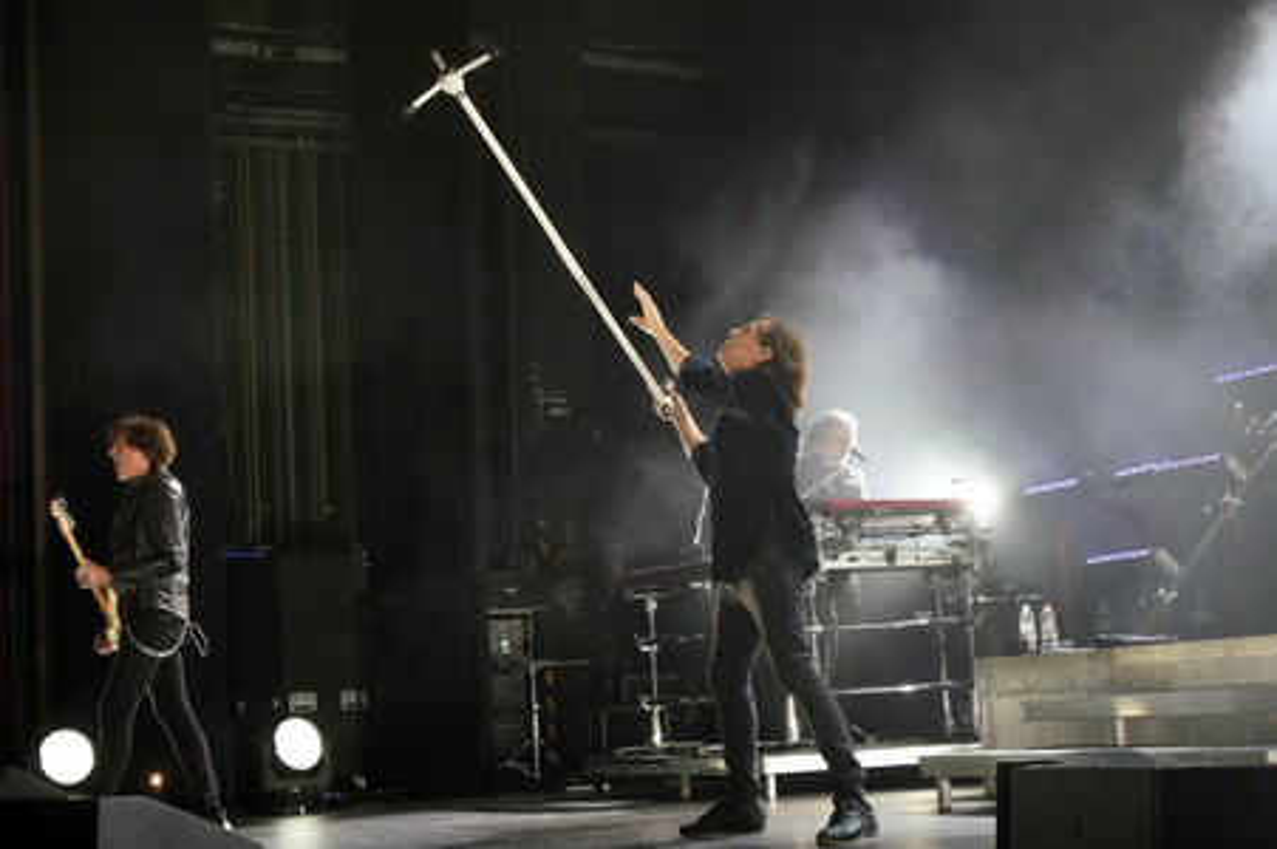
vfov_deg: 23.7
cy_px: 424
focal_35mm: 57
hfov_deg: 35.1
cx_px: 638
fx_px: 2020
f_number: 5.6
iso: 1600
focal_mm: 57
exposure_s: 1/320
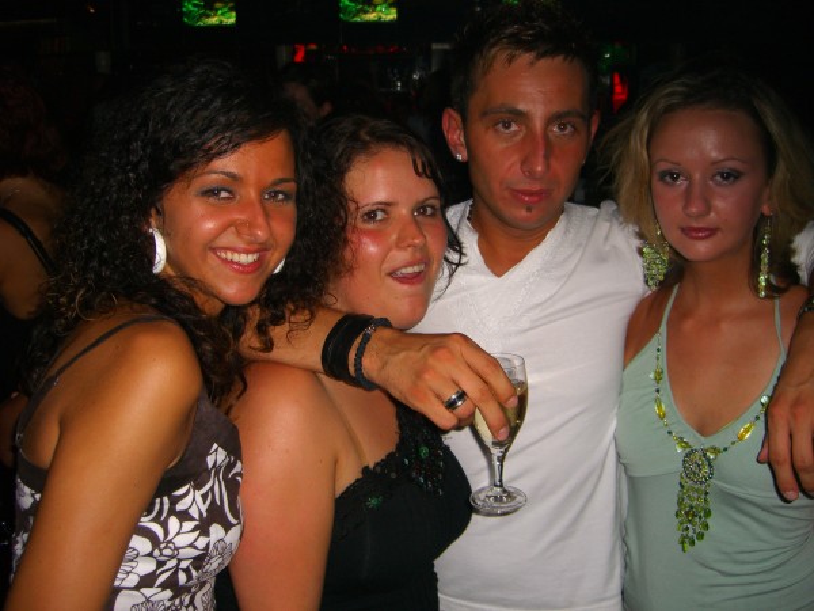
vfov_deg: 37.7
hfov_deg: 49.0
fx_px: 894
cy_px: 306
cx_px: 407
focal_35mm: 38
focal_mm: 7.9
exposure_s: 1/60
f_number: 2.8
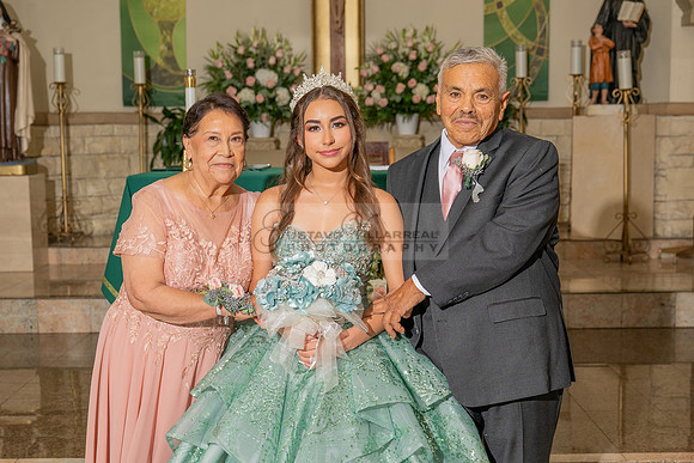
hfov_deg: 35.0
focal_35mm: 57
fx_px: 1101
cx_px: 324
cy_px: 274
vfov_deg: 23.7
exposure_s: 1/200
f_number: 4.5
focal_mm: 46
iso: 320
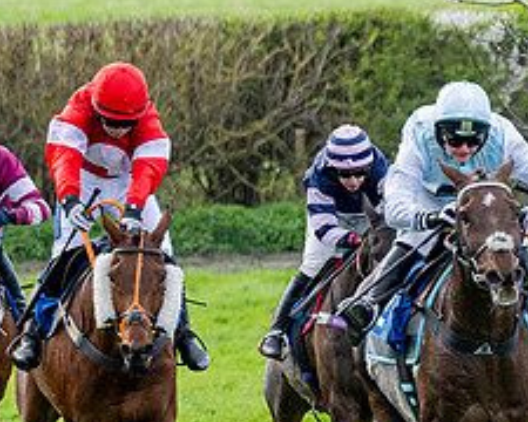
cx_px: 675
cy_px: 486
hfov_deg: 2.0
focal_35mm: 982
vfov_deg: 1.6
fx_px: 15345
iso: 400
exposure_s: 1/1600
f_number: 4
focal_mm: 160
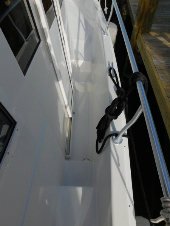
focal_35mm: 23
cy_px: 113
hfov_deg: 58.9
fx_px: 151
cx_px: 85
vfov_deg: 73.9
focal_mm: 4
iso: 125
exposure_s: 1/640
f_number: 6
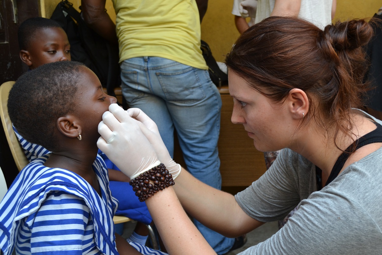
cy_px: 128
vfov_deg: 34.2
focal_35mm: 39
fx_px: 414
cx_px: 191
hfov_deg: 49.6
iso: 400
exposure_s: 1/125
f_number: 5.6
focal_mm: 26
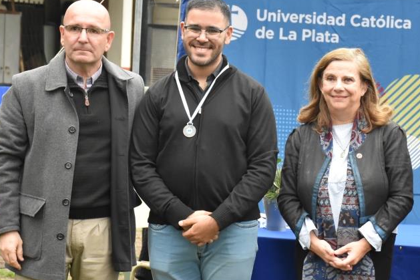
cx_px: 290
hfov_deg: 16.1
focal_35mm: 127
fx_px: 1481
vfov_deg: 10.8
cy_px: 123
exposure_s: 1/200
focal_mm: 52
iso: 2000
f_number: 7.1
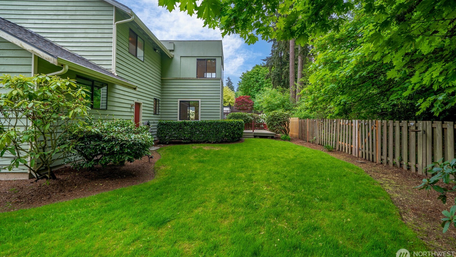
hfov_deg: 99.4
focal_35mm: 16
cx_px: 231
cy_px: 111
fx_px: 193
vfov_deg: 66.8
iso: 125
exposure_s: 1/30
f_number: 7.1
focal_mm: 15
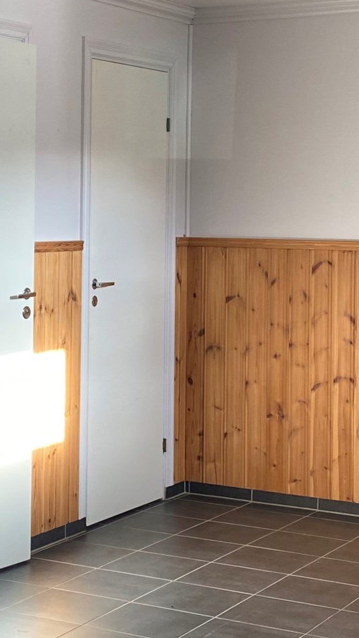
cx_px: 82
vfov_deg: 25.3
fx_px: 1422
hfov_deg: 14.3
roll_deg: -1.3
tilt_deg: -3.0
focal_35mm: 84
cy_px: 252
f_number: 1.8
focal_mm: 4.25
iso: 100
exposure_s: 1/122
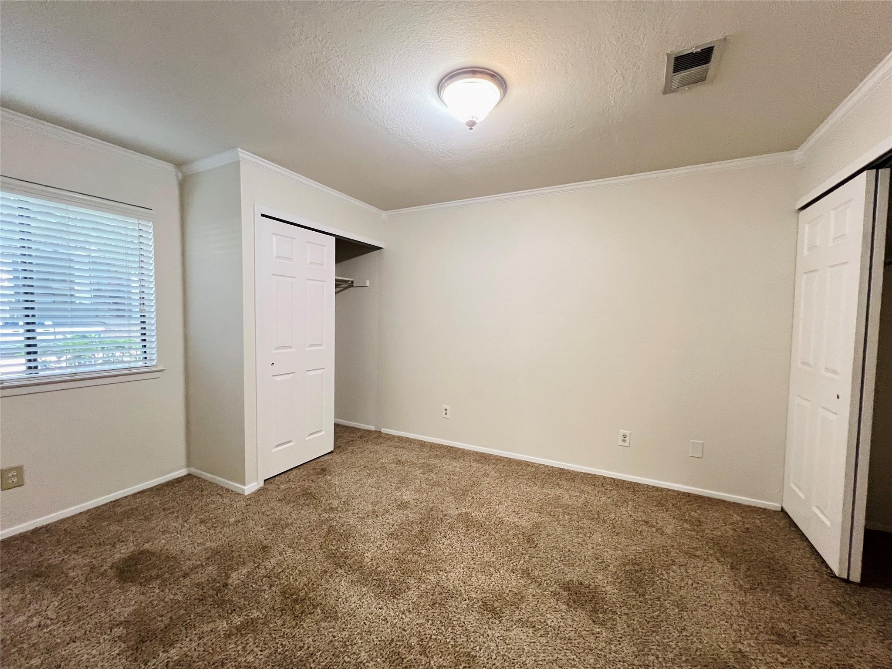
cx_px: 446
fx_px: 335
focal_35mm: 13
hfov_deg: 106.2
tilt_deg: -4.1
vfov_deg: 89.9
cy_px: 334
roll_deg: -0.8
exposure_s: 1/60
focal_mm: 1.57
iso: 400
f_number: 1.8
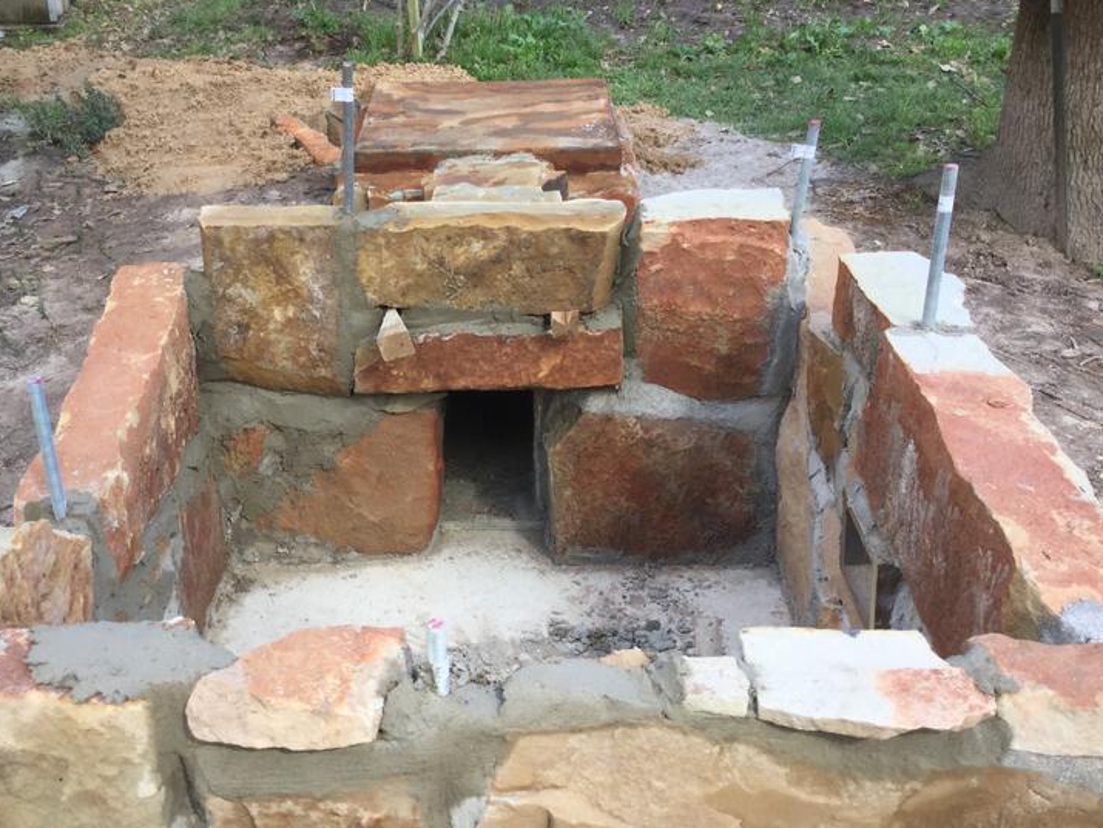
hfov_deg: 47.6
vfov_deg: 36.8
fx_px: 1243
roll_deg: -0.8
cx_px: 449
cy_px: 399
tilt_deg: -28.5
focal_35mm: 39
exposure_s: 1/286
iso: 25
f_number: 2.4
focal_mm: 3.3
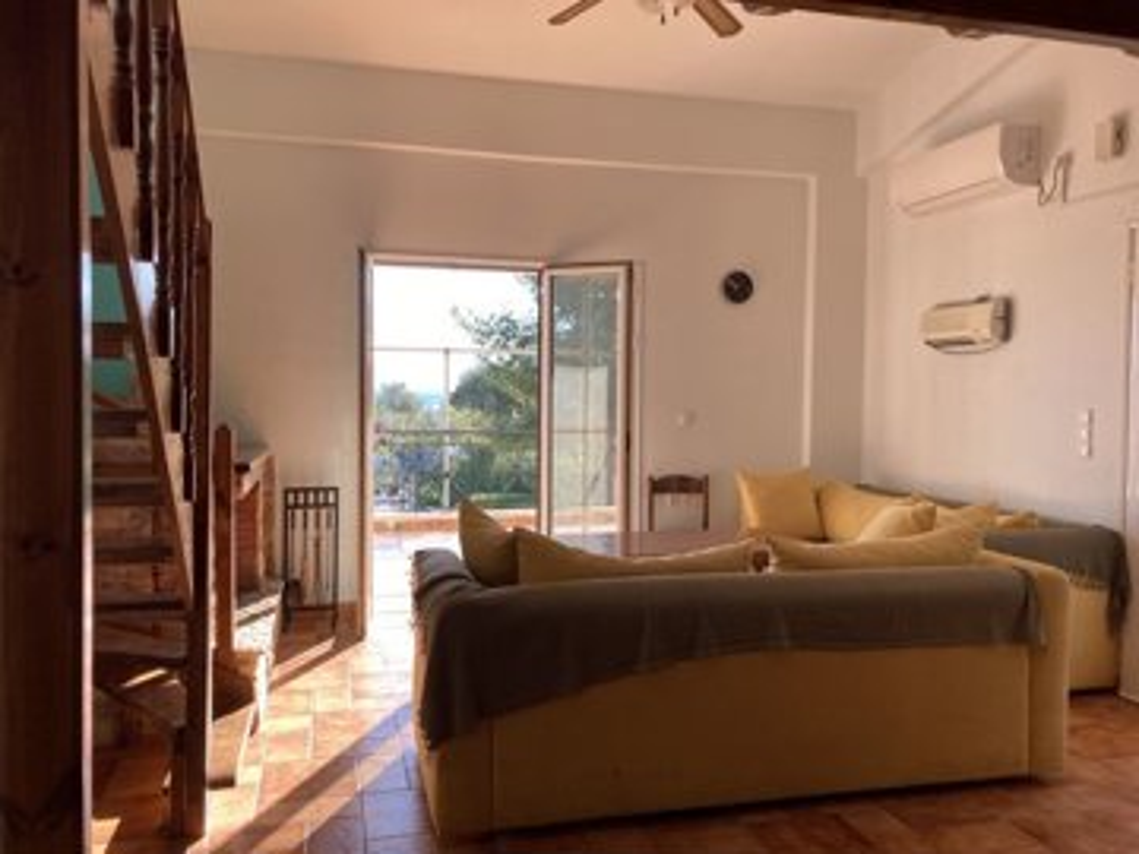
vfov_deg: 49.7
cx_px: 570
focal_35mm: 28
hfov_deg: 63.4
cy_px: 427
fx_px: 921
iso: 20
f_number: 1.8
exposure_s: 1/125
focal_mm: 3.99
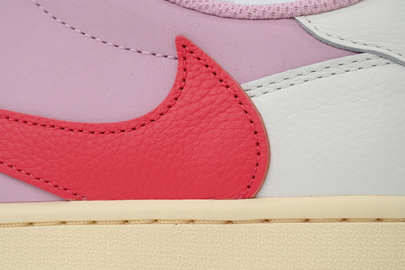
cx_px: 196
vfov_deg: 13.4
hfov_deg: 20.0
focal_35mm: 102
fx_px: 1147
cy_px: 137
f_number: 13
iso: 400
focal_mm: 95
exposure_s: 1/100
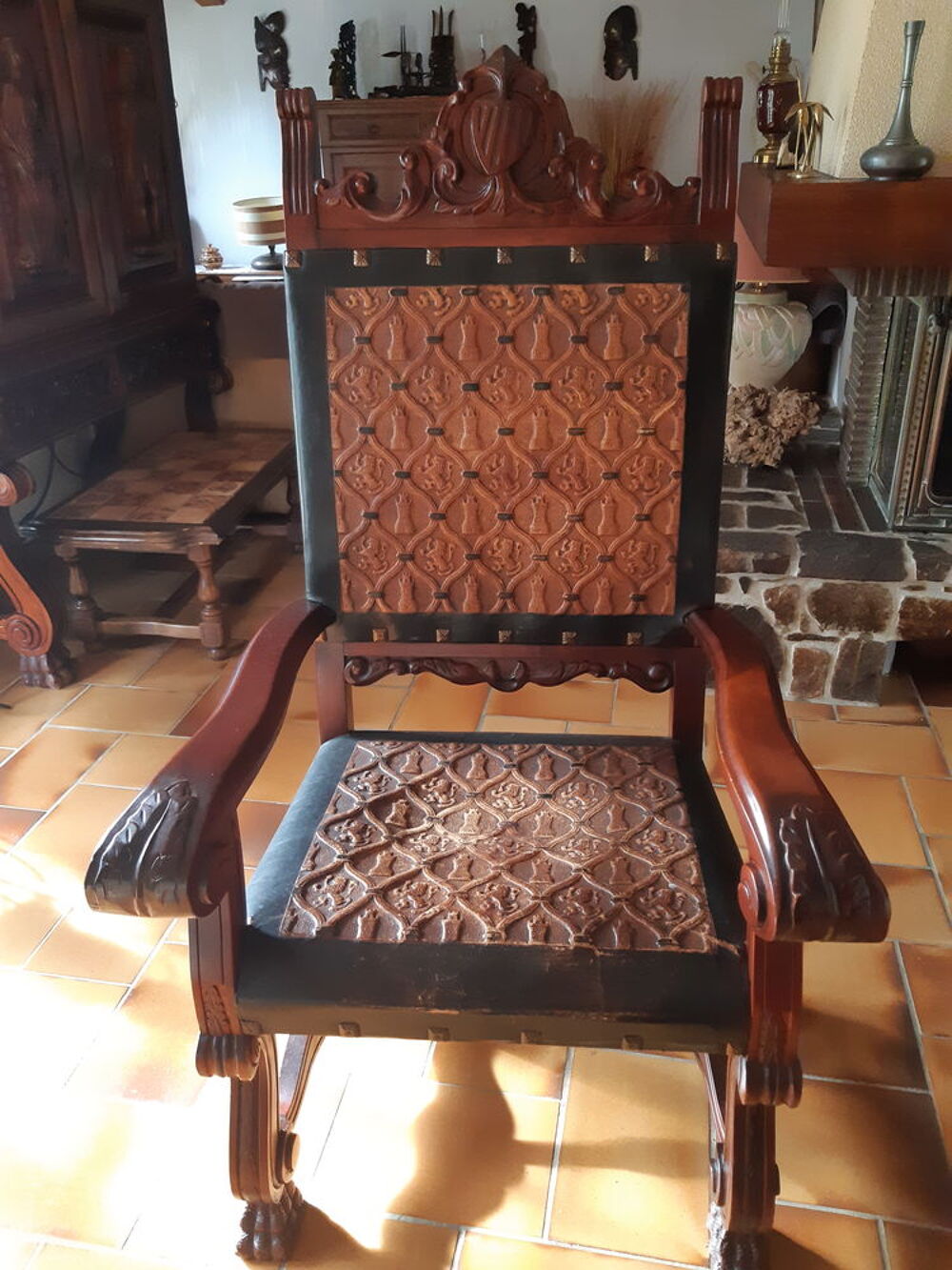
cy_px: 635
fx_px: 953
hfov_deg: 53.1
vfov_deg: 67.3
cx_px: 476
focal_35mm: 26
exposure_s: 1/50
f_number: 1.7
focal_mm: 3.93
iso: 250
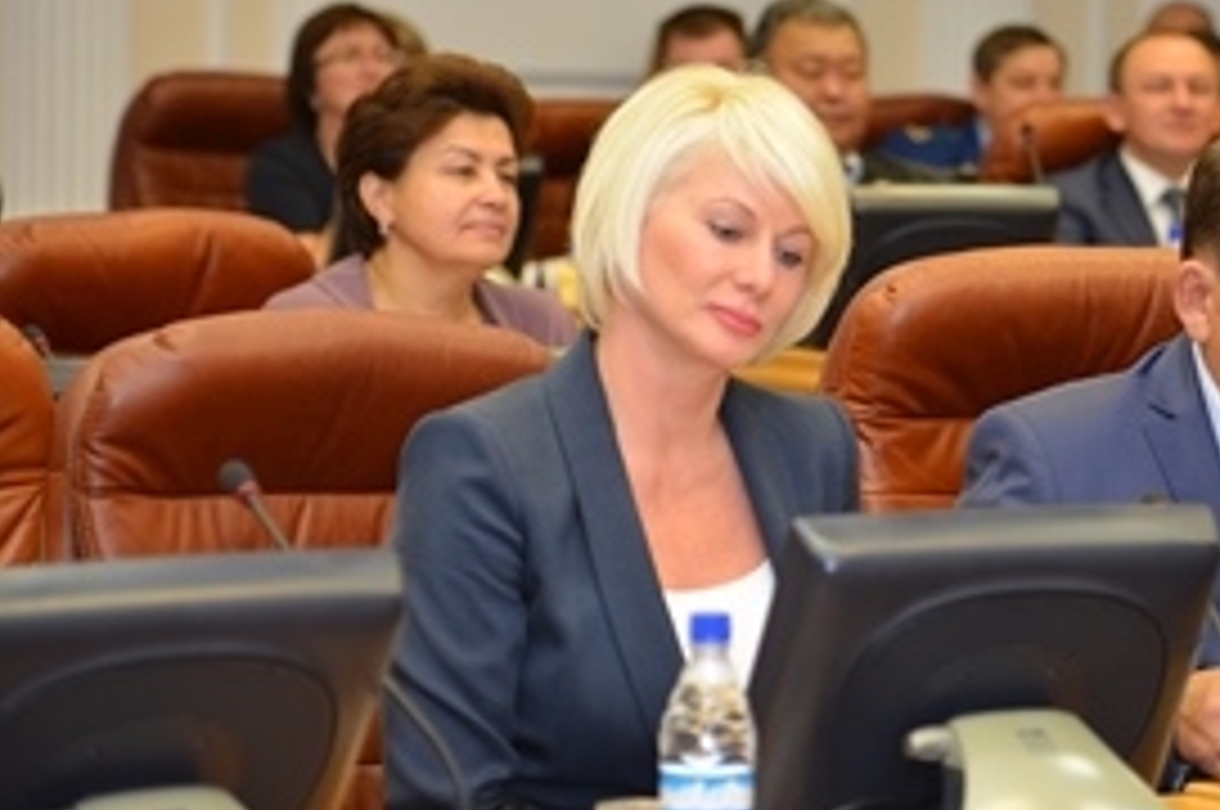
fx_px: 5517
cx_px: 873
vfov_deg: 8.4
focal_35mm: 163
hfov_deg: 12.6
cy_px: 310
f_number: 4
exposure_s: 1/60
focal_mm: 105
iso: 450
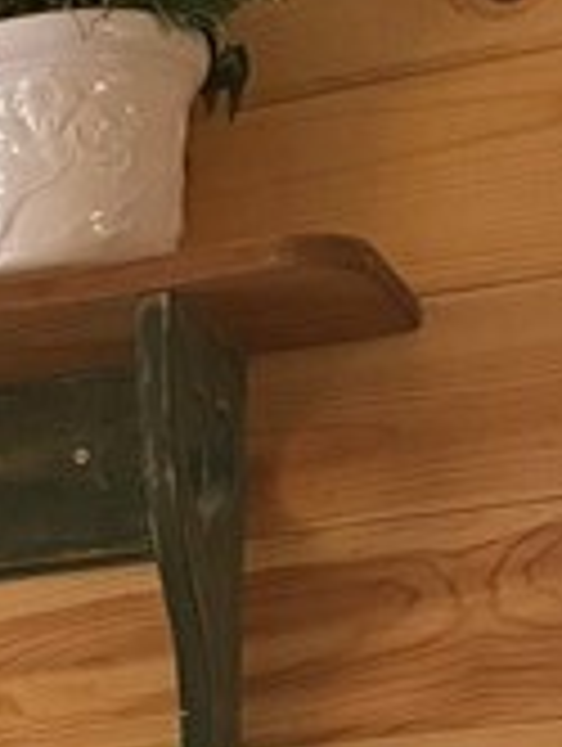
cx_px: -845
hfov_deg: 9.0
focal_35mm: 148
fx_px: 3196
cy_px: 1462
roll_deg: +2.6
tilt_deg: -2.5
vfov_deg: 12.0
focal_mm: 6.76
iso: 640
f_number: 1.78
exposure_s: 1/60
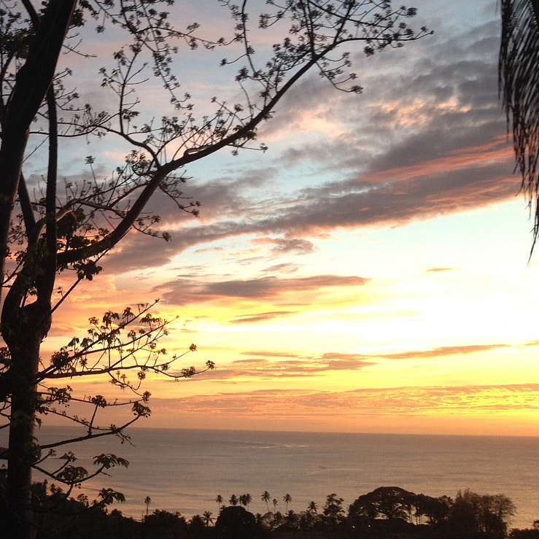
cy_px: 175
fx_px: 1180
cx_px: -18
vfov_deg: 25.6
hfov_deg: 24.4
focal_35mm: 67
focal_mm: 4.28
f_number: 2.4
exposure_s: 1/60
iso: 50
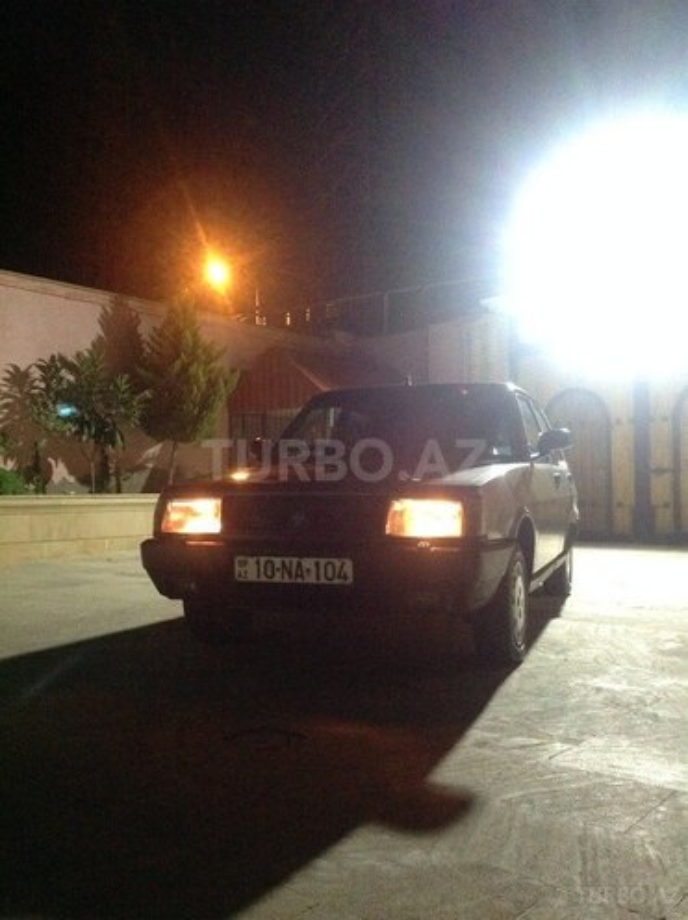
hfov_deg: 40.6
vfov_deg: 52.7
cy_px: 460
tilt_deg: +6.2
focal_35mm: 35
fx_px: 929
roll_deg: +0.2
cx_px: 344
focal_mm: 4.28
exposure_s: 1/17
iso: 800
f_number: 2.4
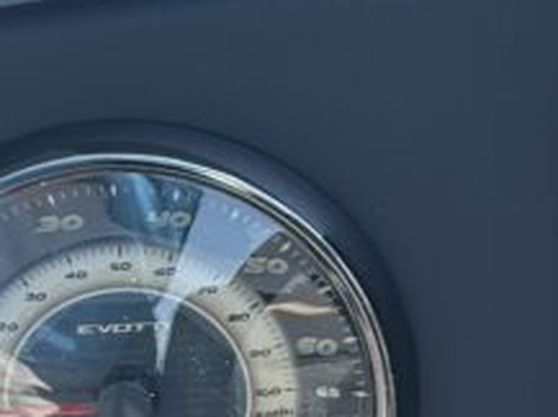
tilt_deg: -33.5
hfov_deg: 7.5
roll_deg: -4.9
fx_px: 4120
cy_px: 216
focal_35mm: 256
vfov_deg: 5.8
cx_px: 1063
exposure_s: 1/533
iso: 32
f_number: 1.6
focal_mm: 5.96
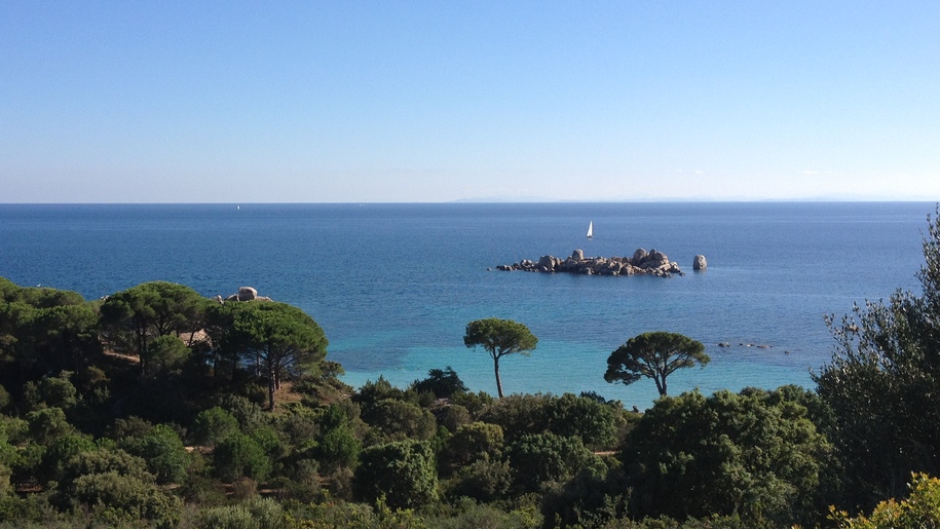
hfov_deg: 41.1
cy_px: 268
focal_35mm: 50
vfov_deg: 24.0
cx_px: 367
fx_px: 1246
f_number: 2.4
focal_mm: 4.28
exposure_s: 1/1623
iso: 64
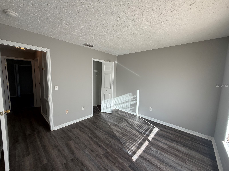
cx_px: 114
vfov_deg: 85.7
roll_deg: -0.8
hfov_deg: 102.1
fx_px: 93
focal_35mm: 14
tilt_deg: -5.0
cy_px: 86
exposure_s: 1/121
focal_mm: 2.22
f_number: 2.2
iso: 100
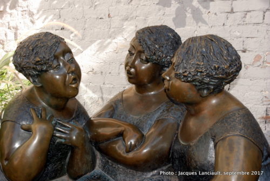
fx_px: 349
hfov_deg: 42.3
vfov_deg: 29.0
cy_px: 90
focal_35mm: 46
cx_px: 135
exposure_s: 1/100
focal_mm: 31
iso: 500
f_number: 13
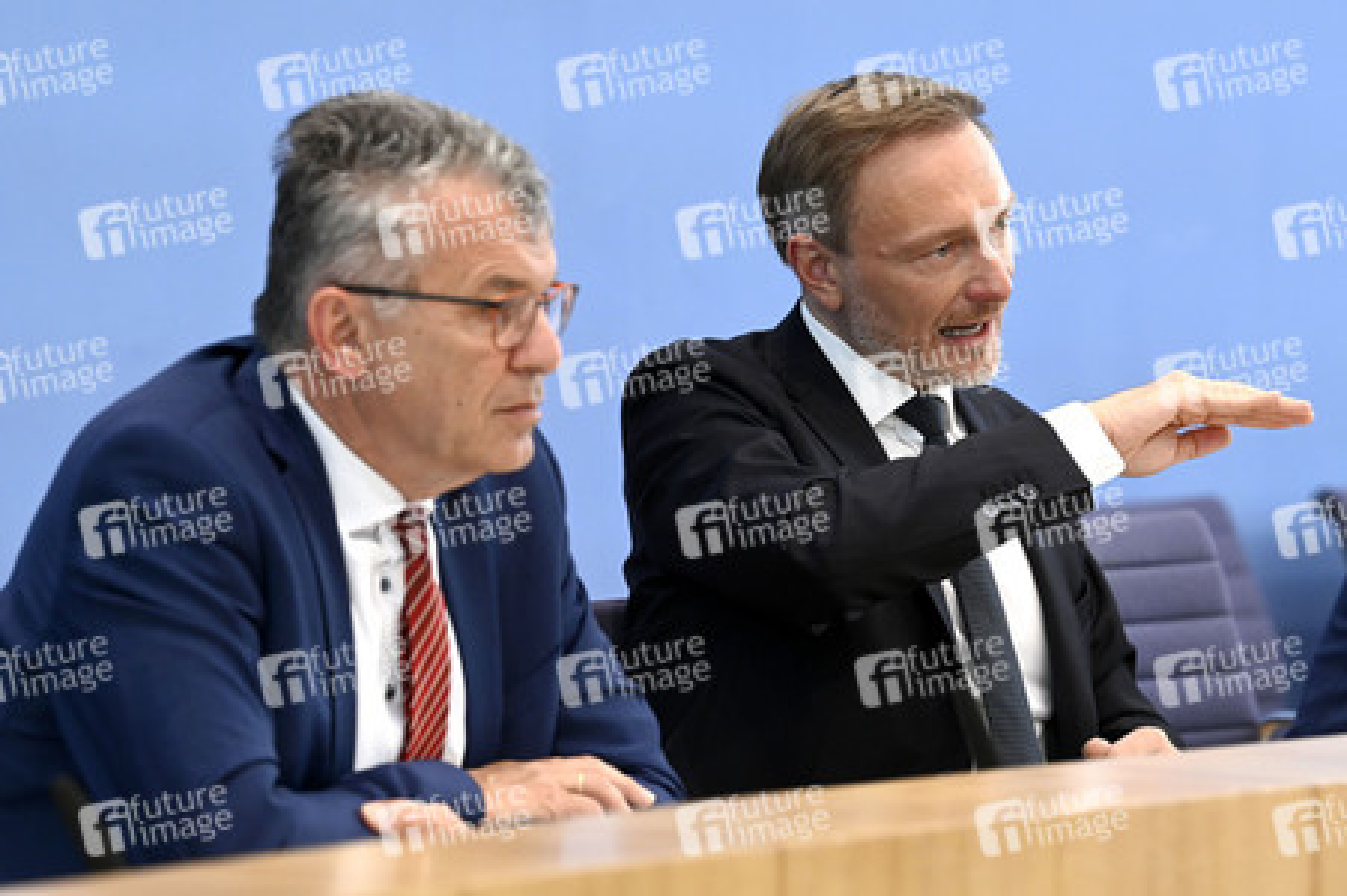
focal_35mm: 200
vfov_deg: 6.9
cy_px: 448
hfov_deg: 10.3
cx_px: 674
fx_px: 7478
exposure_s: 1/640
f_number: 5.6
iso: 3200
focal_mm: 200
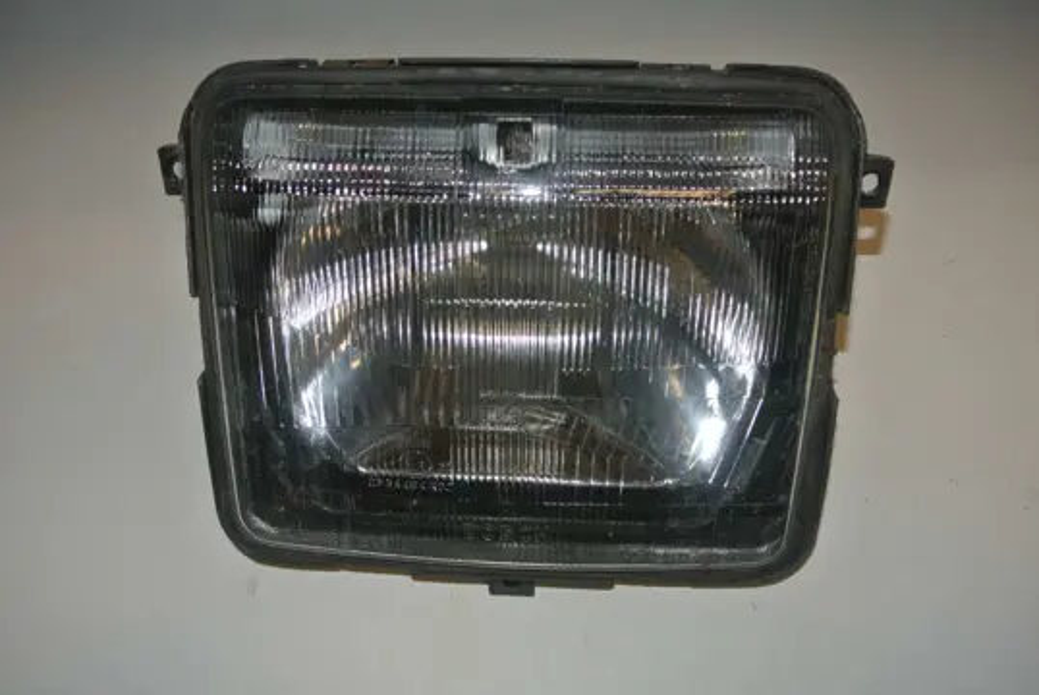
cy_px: 348
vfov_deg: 42.4
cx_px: 520
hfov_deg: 60.2
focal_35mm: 31
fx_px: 896
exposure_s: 1/60
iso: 200
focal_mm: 11.8
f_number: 3.8
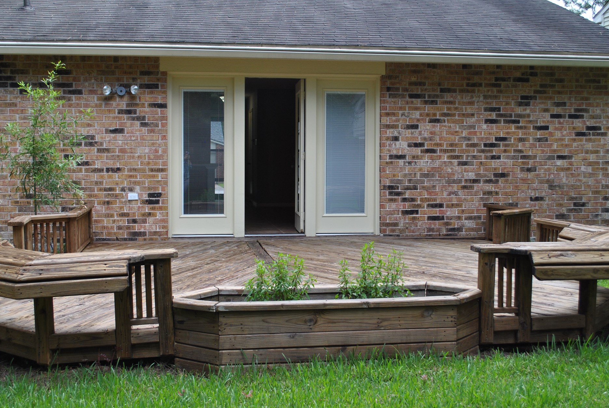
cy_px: 173
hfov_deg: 43.5
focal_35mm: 45
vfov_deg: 29.9
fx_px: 762
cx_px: 285
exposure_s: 1/125
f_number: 5.6
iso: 160
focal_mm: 26
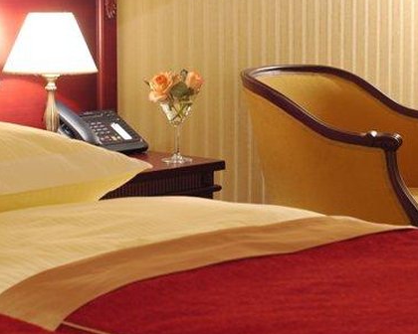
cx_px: 247
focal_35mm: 121
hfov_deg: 15.9
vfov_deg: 12.7
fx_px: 1497
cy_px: 116
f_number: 6.7
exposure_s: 1/1.5
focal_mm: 50
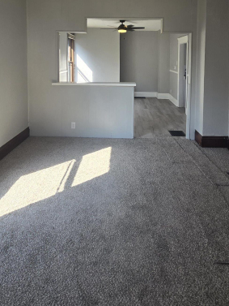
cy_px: 69
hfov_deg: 58.9
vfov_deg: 68.2
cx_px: 112
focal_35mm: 23
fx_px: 203
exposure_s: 1/120
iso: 50
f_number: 2.2
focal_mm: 2.2
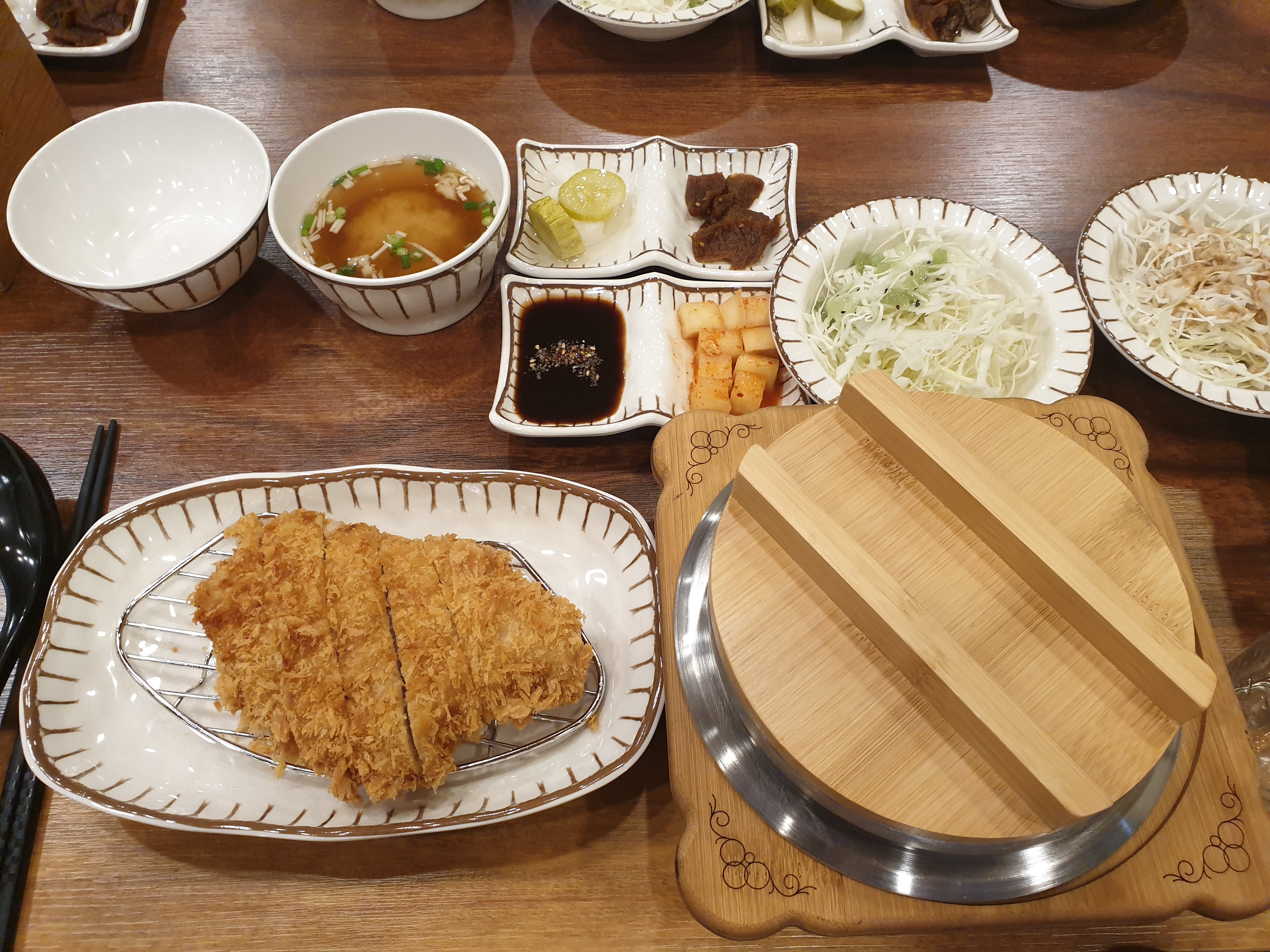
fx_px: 954
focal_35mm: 26
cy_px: 476
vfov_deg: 53.1
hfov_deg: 67.3
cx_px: 635
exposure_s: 1/60
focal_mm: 4.3
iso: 320
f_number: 2.4
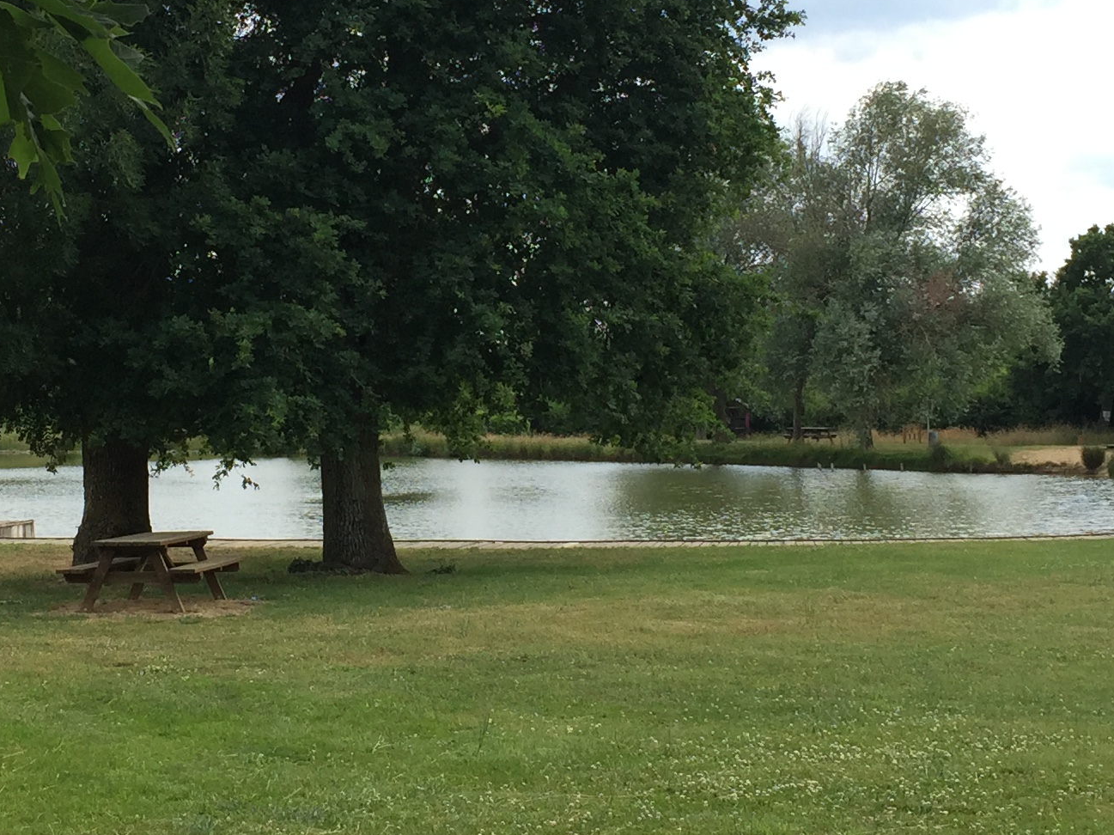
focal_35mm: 73
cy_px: 241
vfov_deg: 20.0
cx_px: 368
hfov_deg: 26.5
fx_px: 2349
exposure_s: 1/920
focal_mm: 4.15
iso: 32
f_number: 2.2
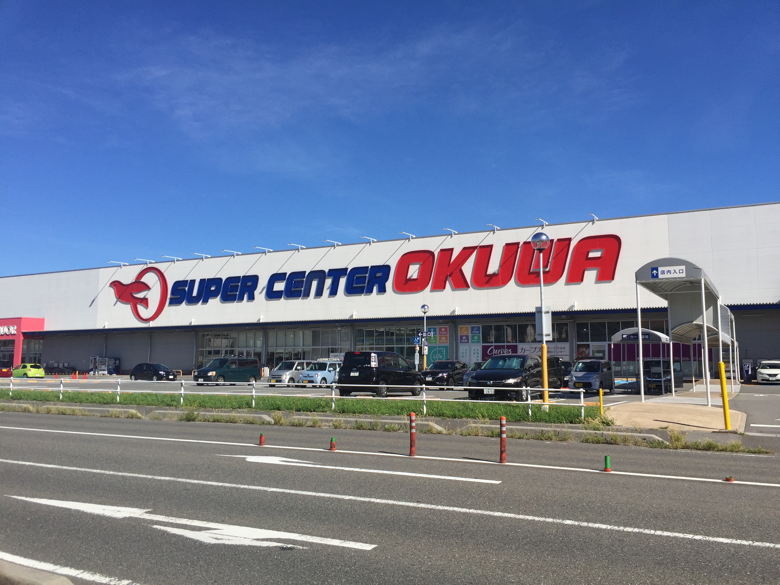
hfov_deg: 61.7
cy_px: 292
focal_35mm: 29
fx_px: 653
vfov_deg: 48.2
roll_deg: +0.9
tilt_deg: +5.6
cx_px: 390
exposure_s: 1/3300
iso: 32
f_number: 2.2
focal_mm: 4.15
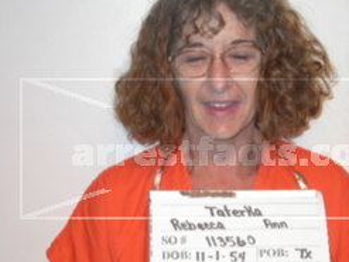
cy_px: 149
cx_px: 232
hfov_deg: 20.6
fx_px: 957
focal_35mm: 95
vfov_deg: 15.5
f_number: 3.3
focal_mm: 14.2
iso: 100
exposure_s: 1/60.3
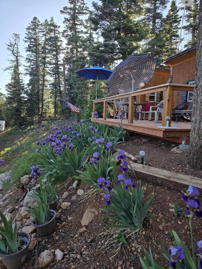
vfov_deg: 73.9
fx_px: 179
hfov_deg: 58.9
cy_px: 134
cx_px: 101
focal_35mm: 23
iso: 80
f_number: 1.8
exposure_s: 1/1142
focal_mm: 5.4
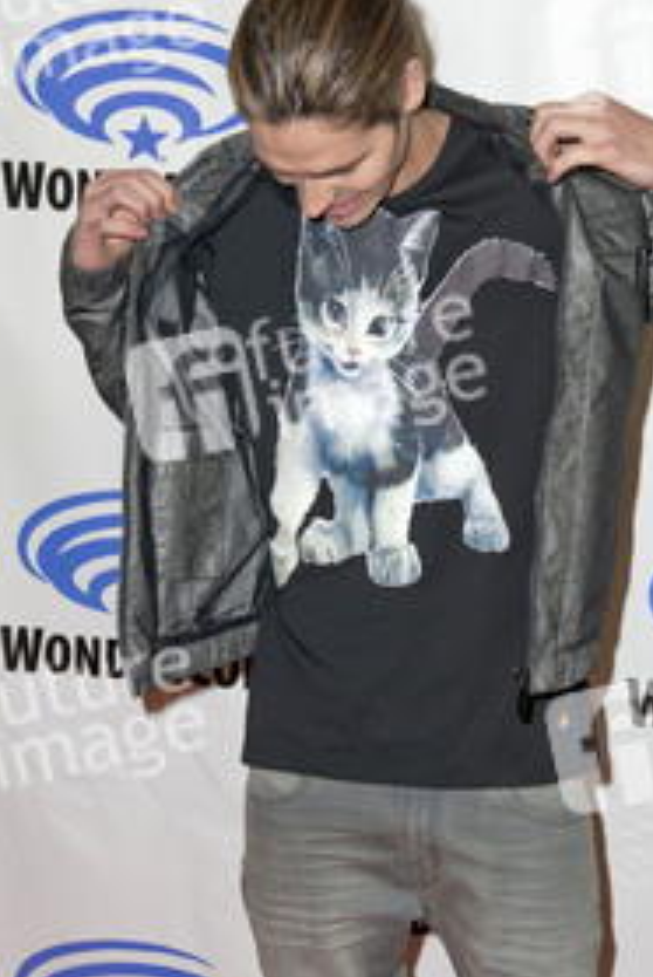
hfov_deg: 19.7
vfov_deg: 29.2
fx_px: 1873
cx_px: 409
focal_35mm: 69
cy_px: 555
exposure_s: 1/400
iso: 400
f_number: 4.5
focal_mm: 48
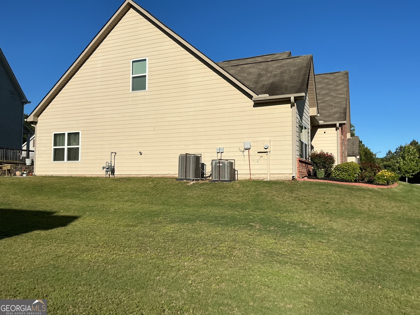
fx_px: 352
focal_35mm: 29
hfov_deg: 61.7
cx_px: 210
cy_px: 158
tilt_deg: +0.8
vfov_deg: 48.2
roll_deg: -2.6
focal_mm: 3
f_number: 1.8
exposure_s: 1/3788
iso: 25
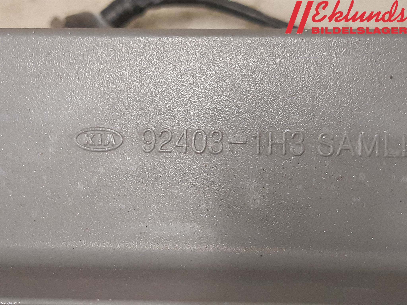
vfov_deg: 53.1
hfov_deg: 67.3
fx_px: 306
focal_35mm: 26
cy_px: 152
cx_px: 204
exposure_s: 1/50
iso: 250
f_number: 1.7
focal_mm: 3.93
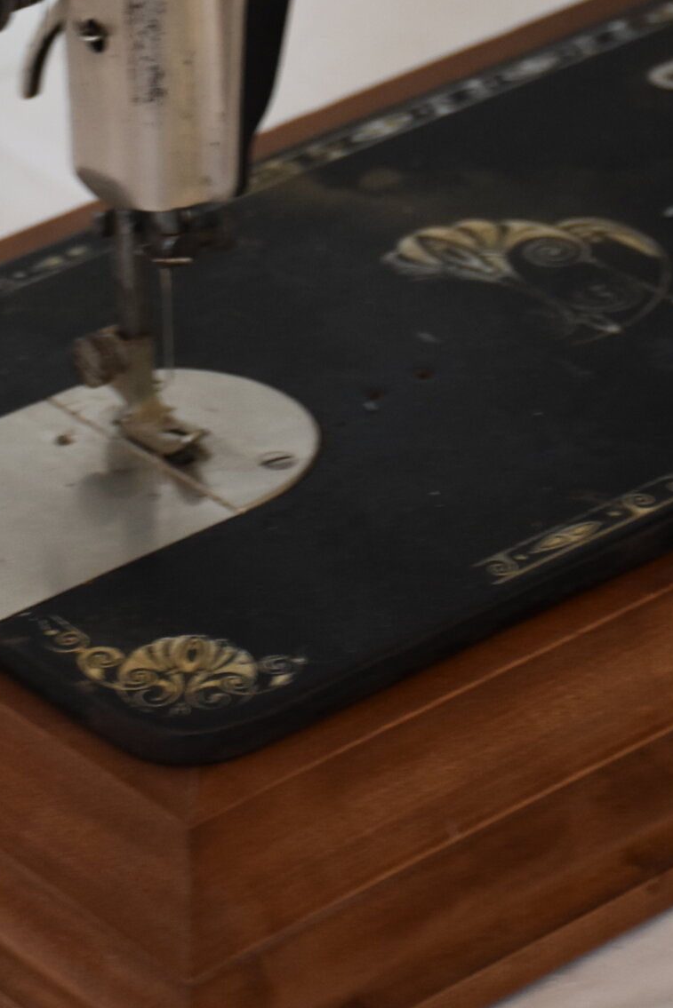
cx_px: 5
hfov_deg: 7.8
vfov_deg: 11.6
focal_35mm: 176
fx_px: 4933
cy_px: 99
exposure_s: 1/60
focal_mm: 52
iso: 800
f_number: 4.8
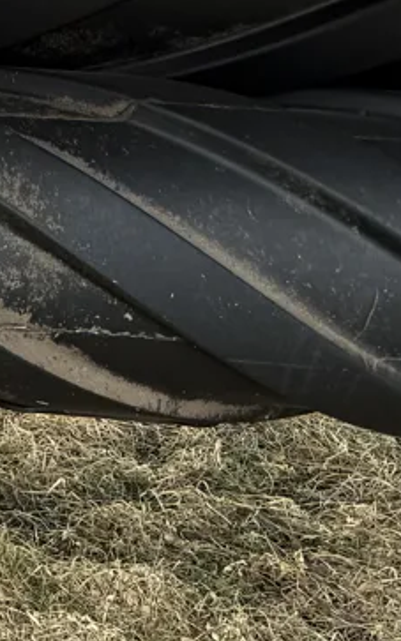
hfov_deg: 9.2
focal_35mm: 112
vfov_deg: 18.6
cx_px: -837
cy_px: 410
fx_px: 1958
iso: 80
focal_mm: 6.76
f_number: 1.78
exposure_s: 1/535
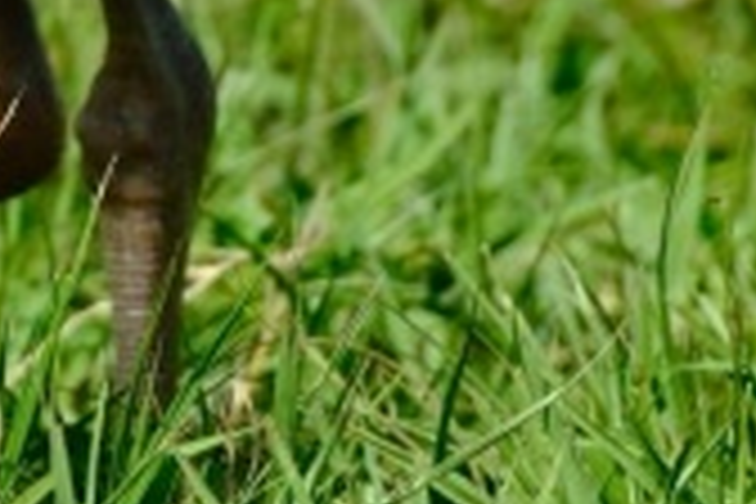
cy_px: -331
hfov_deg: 0.5
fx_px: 90167
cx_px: -711
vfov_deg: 0.3
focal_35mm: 4294
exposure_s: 1/900
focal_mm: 600
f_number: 8
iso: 640
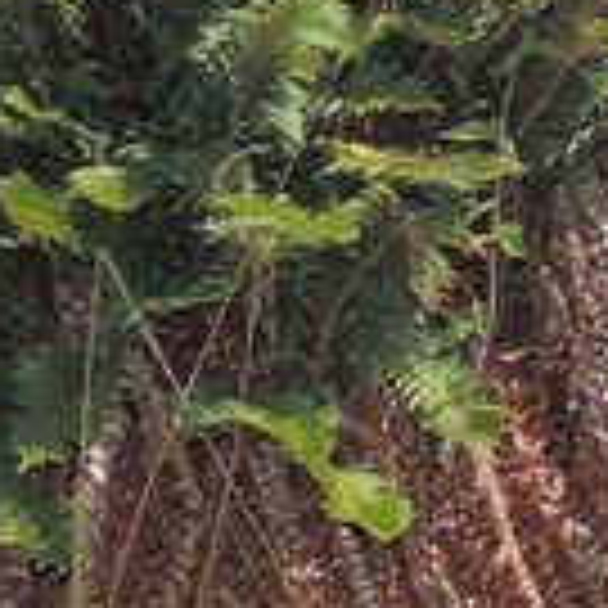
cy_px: -784
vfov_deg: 5.9
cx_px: 2108
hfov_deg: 5.5
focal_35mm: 289
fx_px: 5743
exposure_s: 1/1000
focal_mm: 7.6
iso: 160
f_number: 3.4
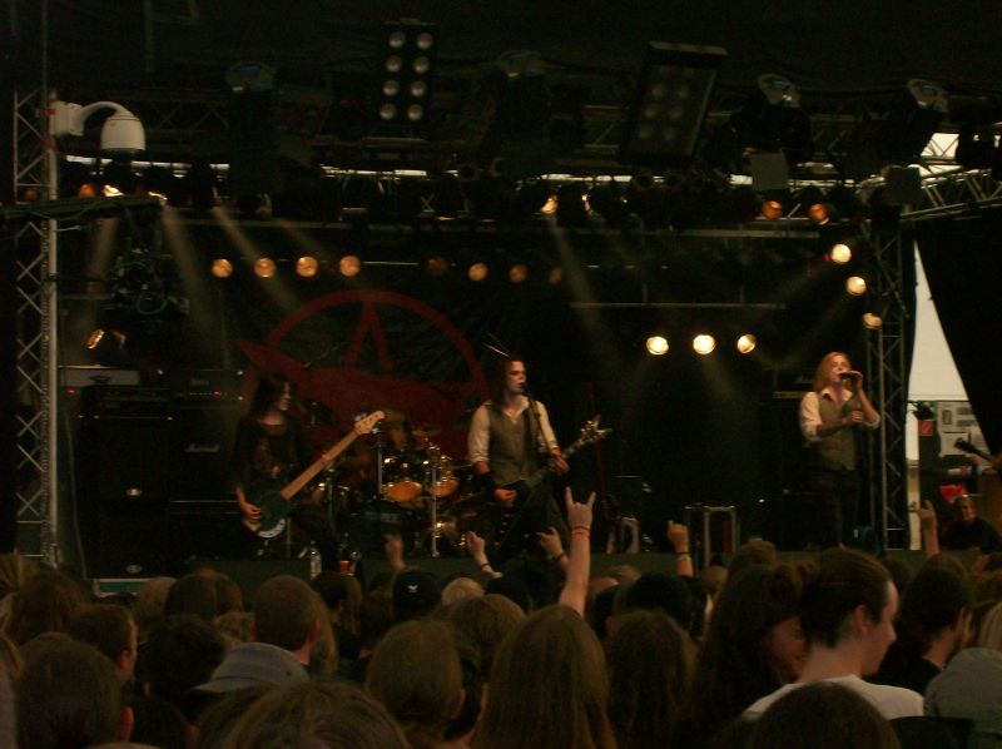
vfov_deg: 13.7
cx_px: 501
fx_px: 3122
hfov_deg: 18.2
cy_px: 374
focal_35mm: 108
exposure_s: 1/125
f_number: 4.8
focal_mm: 18
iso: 140
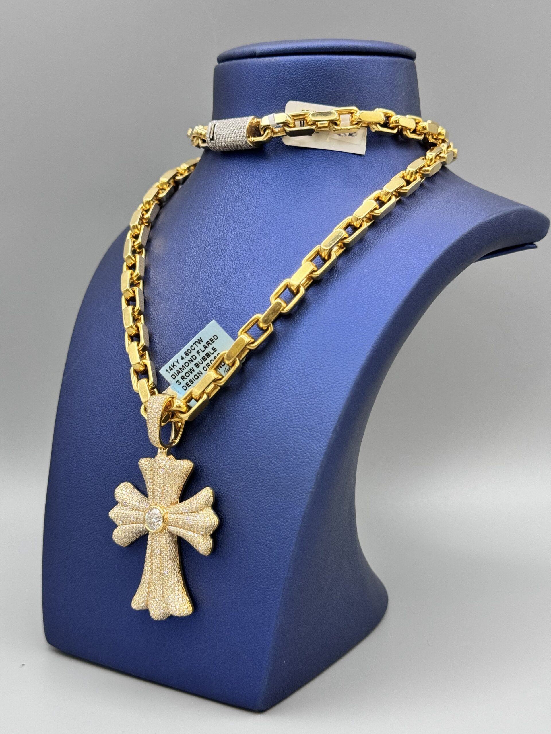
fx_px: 1019
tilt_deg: -8.6
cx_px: 276
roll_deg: +2.8
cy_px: 367
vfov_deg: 39.7
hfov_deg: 30.3
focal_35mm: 48
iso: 200
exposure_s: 1/40
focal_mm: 6.86
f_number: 1.78
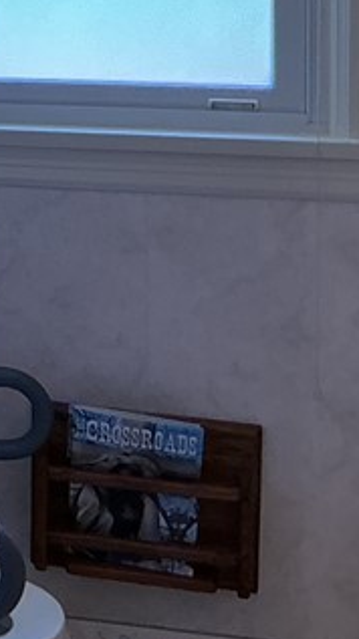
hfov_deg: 10.9
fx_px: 1728
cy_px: -73
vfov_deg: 20.0
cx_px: -349
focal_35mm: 102
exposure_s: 1/60
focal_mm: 3
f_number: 1.8
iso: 32
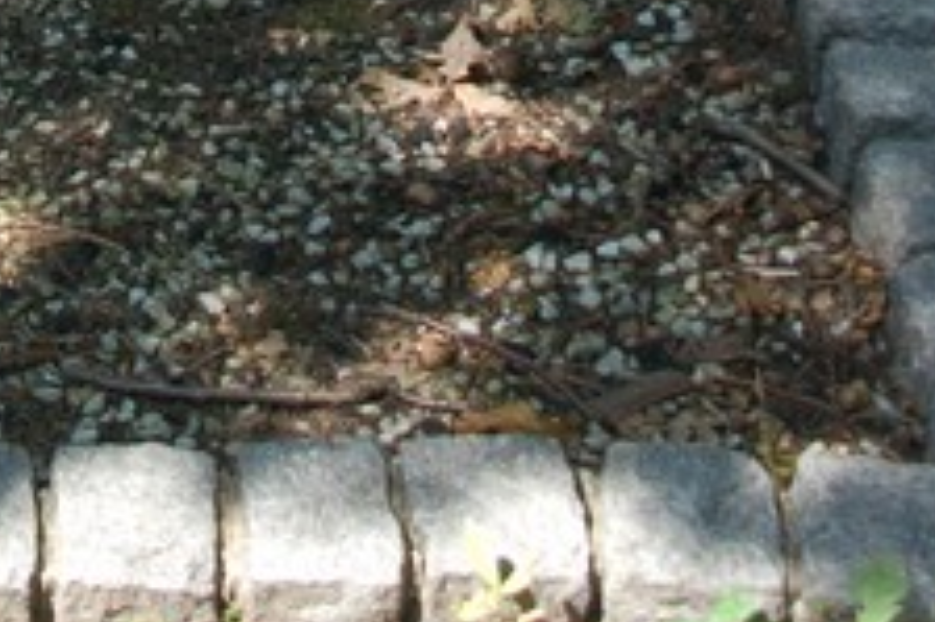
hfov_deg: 15.4
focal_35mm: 131
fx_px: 3400
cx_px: 42
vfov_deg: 9.6
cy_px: -701
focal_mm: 26
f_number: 6.3
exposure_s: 1/250
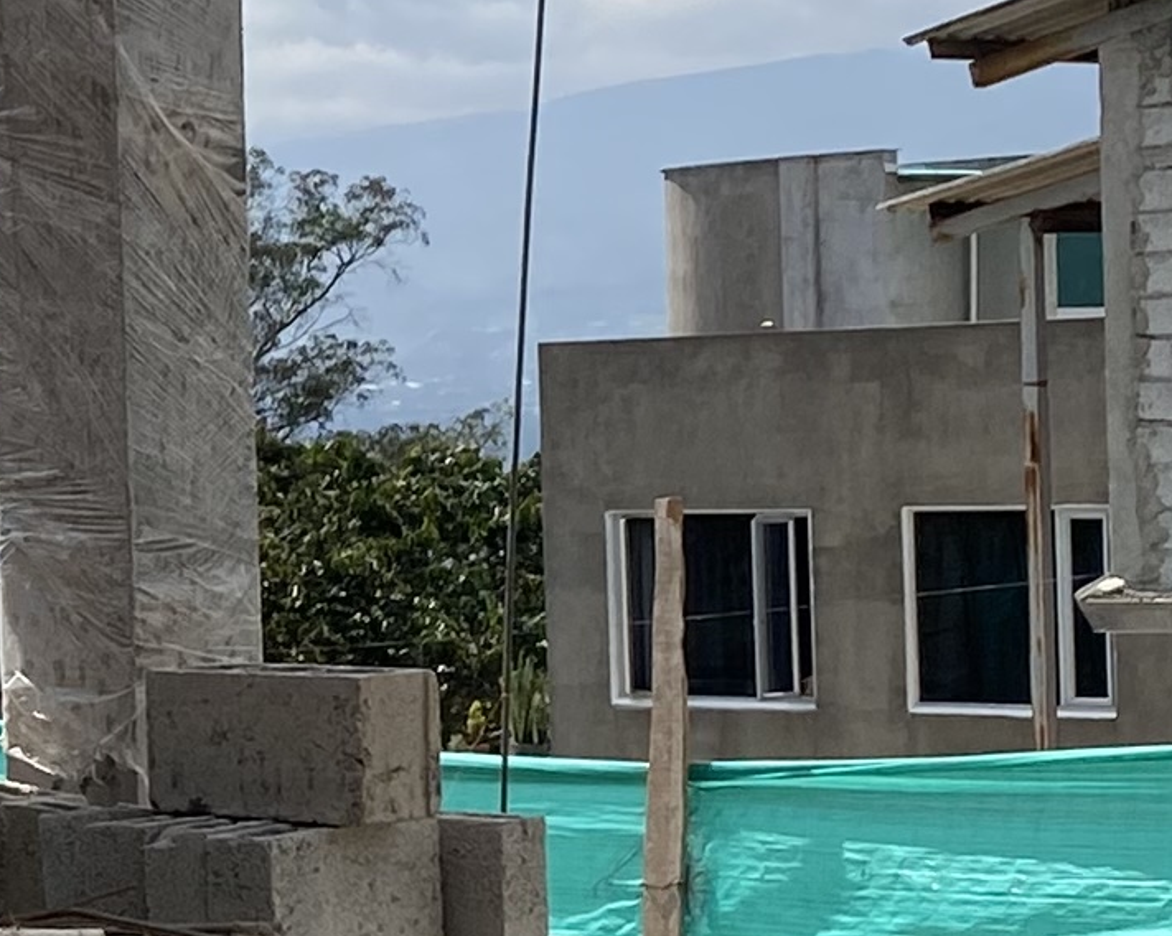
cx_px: -341
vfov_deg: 10.7
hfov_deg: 13.0
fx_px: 4992
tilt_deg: -0.6
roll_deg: +1.8
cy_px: 577
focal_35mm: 144
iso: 32
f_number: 1.8
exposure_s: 1/4608
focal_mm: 4.25
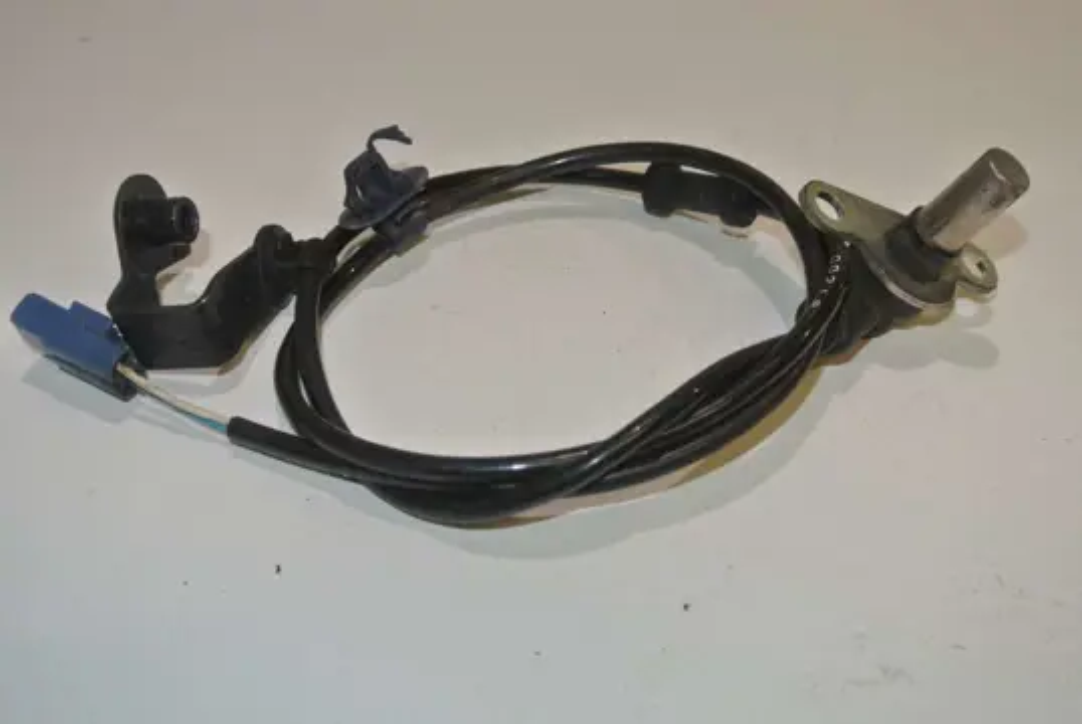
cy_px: 362
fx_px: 1324
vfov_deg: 30.6
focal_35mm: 44
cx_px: 541
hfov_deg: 44.5
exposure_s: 1/60
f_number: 4.2
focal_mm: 16.3
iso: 200
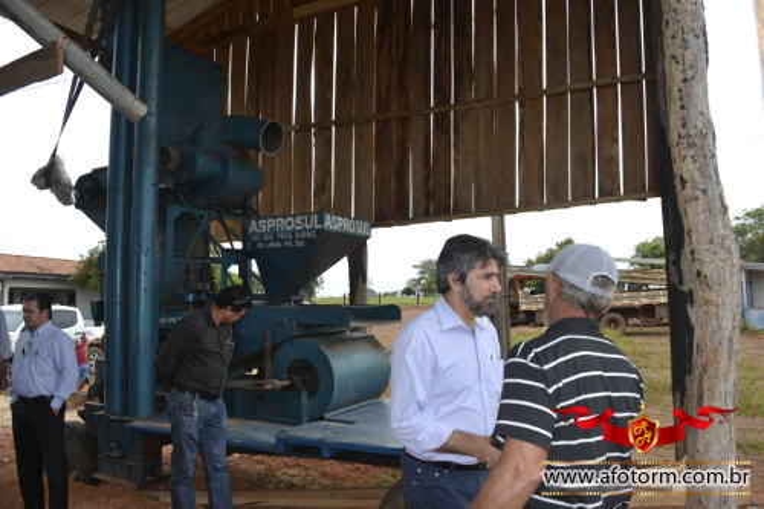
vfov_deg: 43.6
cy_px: 254
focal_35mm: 30
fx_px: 636
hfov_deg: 61.9
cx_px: 382
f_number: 6.3
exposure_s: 1/200
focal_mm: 20
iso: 100
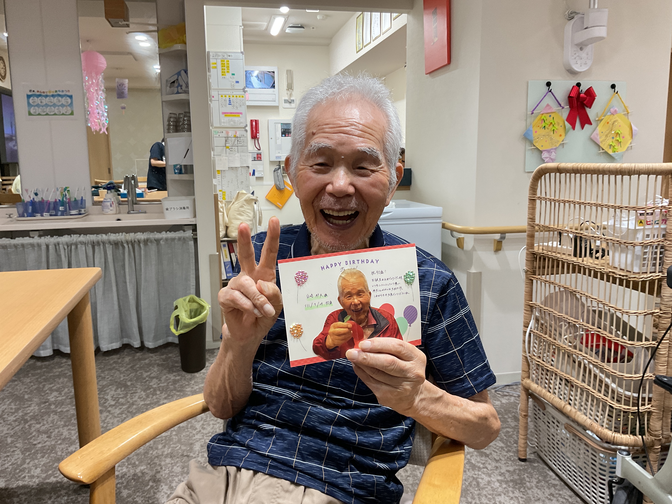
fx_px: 563
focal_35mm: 29
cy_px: 252
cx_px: 336
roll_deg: +0.7
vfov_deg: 48.2
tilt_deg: -9.9
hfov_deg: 61.7
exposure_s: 1/60
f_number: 1.8
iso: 80
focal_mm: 3
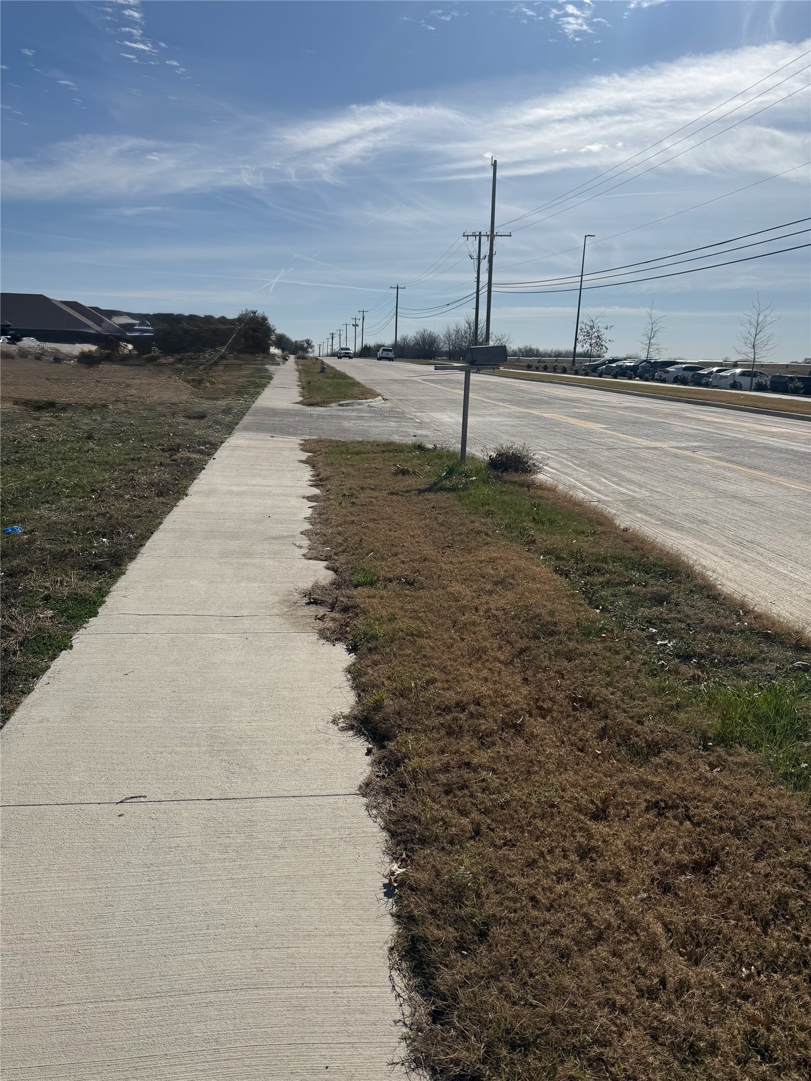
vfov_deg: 71.6
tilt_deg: -10.0
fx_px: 750
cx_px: 406
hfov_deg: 56.8
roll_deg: -4.1
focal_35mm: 24
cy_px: 540
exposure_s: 1/14286
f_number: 1.78
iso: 80
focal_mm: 6.76
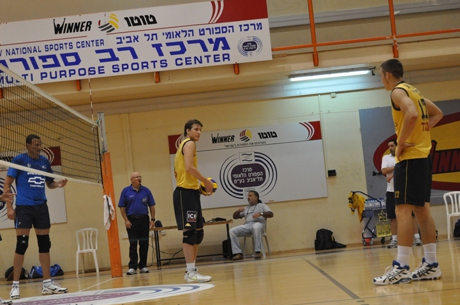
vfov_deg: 14.9
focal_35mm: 92
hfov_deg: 22.3
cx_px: 213
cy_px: 153
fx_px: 1168
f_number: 5.6
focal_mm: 55
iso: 2000
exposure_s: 1/160
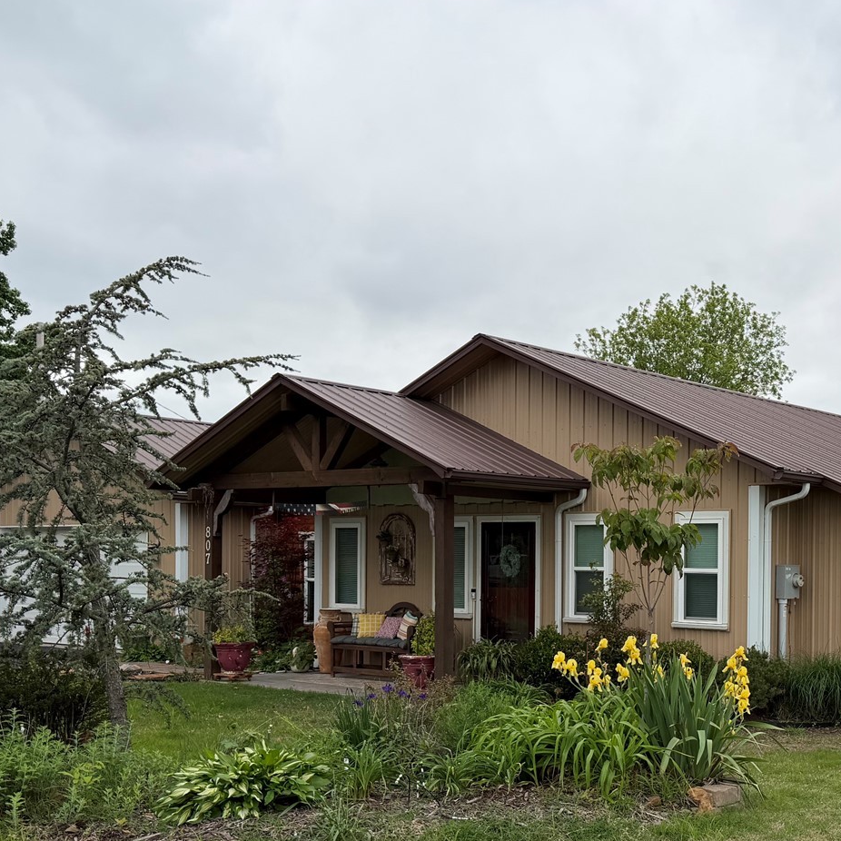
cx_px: 694
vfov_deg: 37.7
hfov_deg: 36.8
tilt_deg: -1.6
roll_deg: -0.3
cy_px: 588
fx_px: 1209
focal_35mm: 44
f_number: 1.78
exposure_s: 1/1437
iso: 80
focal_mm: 6.76
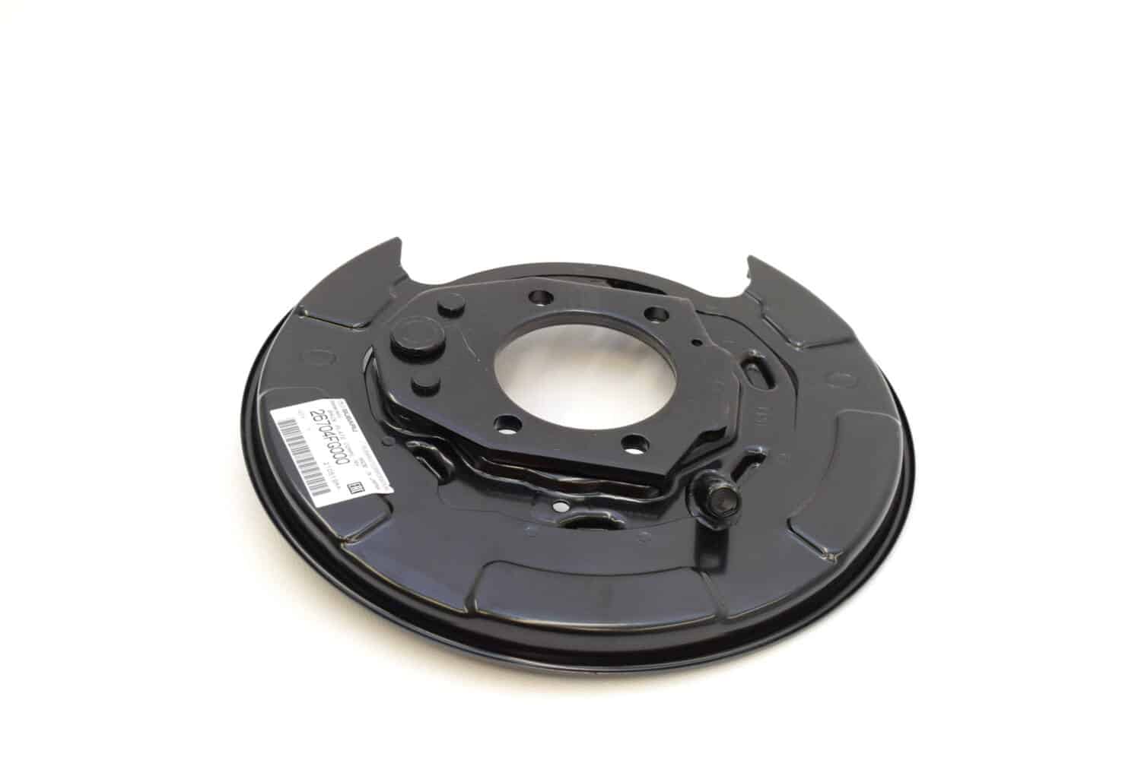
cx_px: 569
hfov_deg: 38.9
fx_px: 1613
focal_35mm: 51
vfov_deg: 26.5
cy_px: 380
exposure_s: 1/200
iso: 400
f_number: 7.1
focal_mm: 34
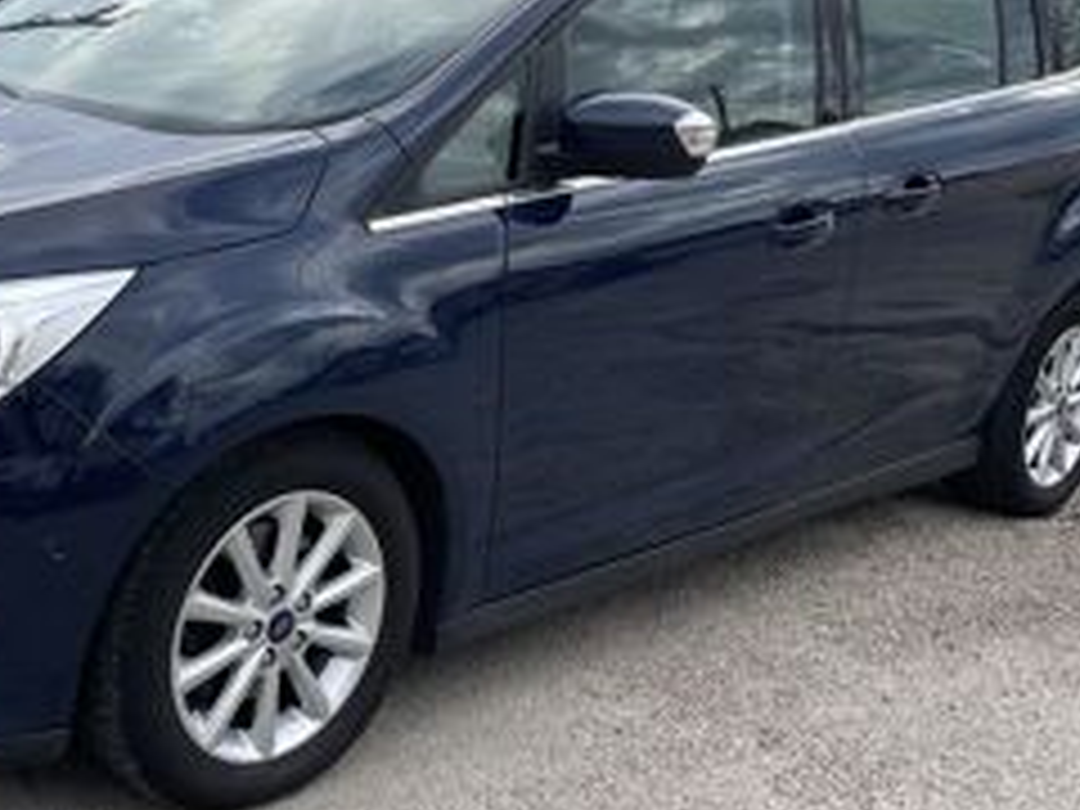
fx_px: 1622
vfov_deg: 28.0
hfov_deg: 36.1
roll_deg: -4.6
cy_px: 356
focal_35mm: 52
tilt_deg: -12.6
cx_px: 292
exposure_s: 1/790
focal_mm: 4.2
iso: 32
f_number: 1.6
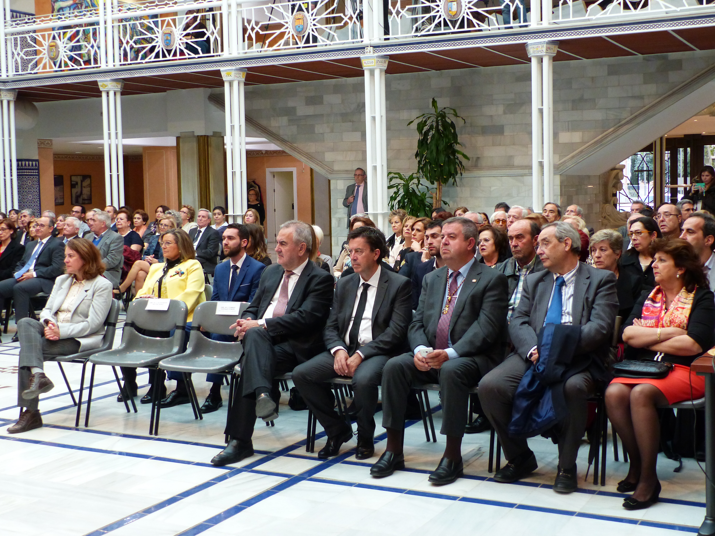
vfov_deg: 29.7
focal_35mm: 49
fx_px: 1012
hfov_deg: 38.9
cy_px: 268
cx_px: 358
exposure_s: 1/60
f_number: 2.8
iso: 400
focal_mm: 8.7
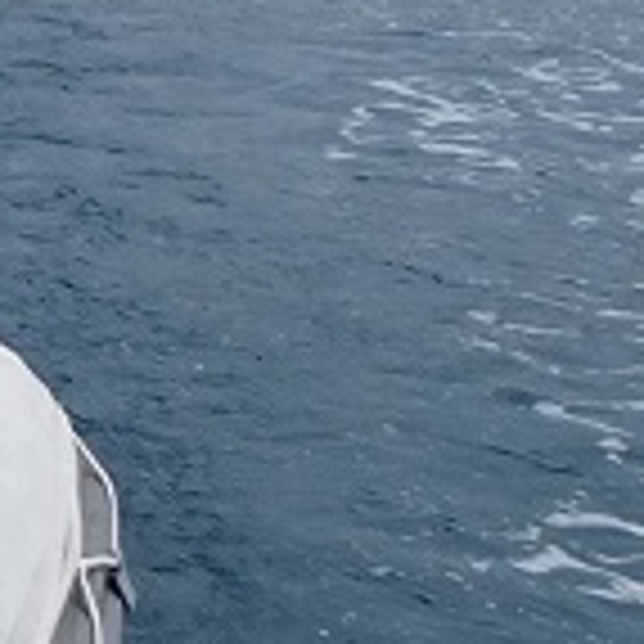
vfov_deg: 10.6
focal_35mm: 158
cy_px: -356
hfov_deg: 8.8
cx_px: -1360
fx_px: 3326
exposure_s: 1/1250
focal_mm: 4.1
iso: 80
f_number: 3.5
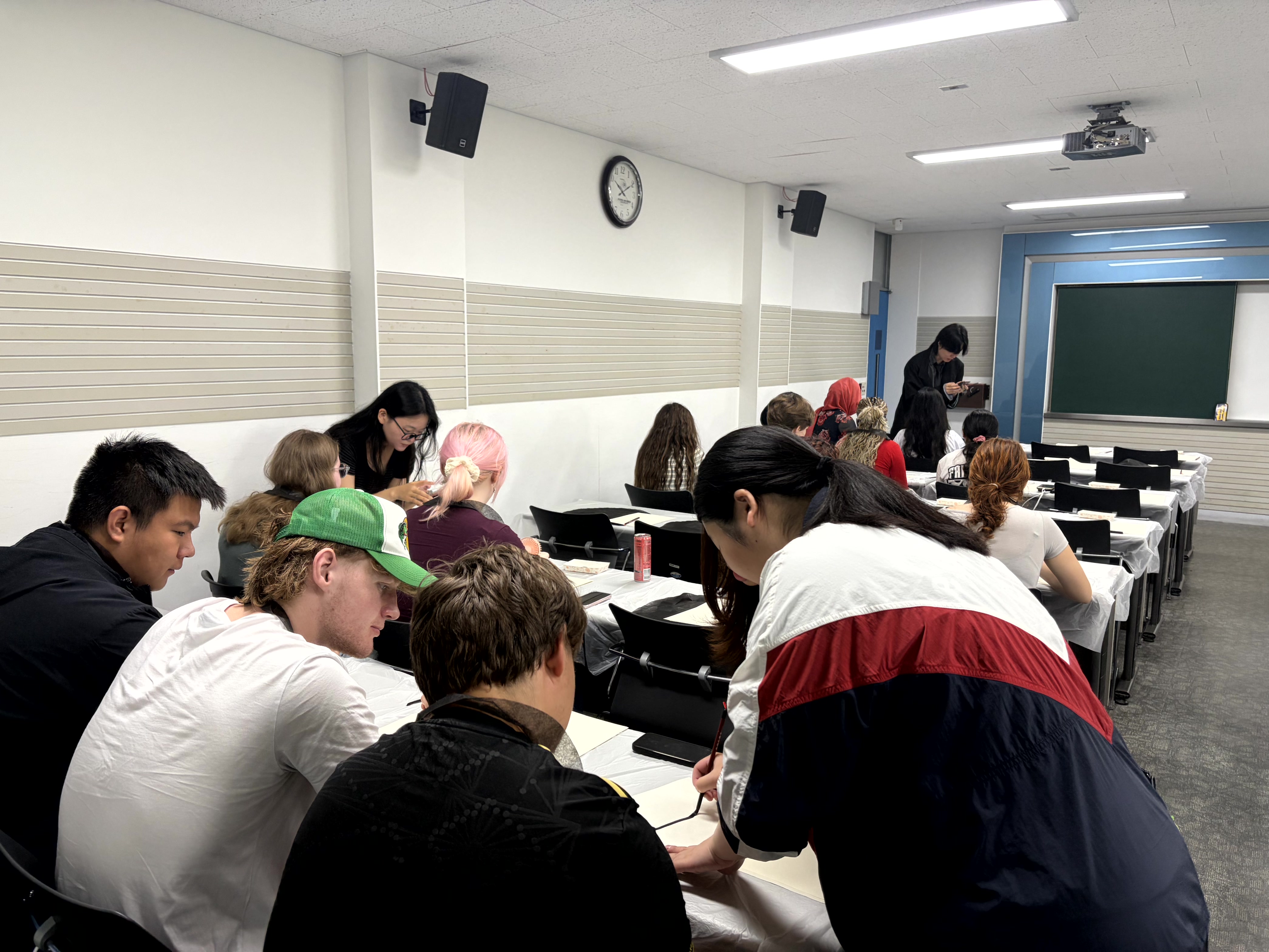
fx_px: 953
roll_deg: -0.7
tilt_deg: -8.5
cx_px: 634
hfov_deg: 67.3
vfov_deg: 53.1
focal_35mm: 26
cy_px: 476
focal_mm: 5.96
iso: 160
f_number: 1.6
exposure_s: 1/120
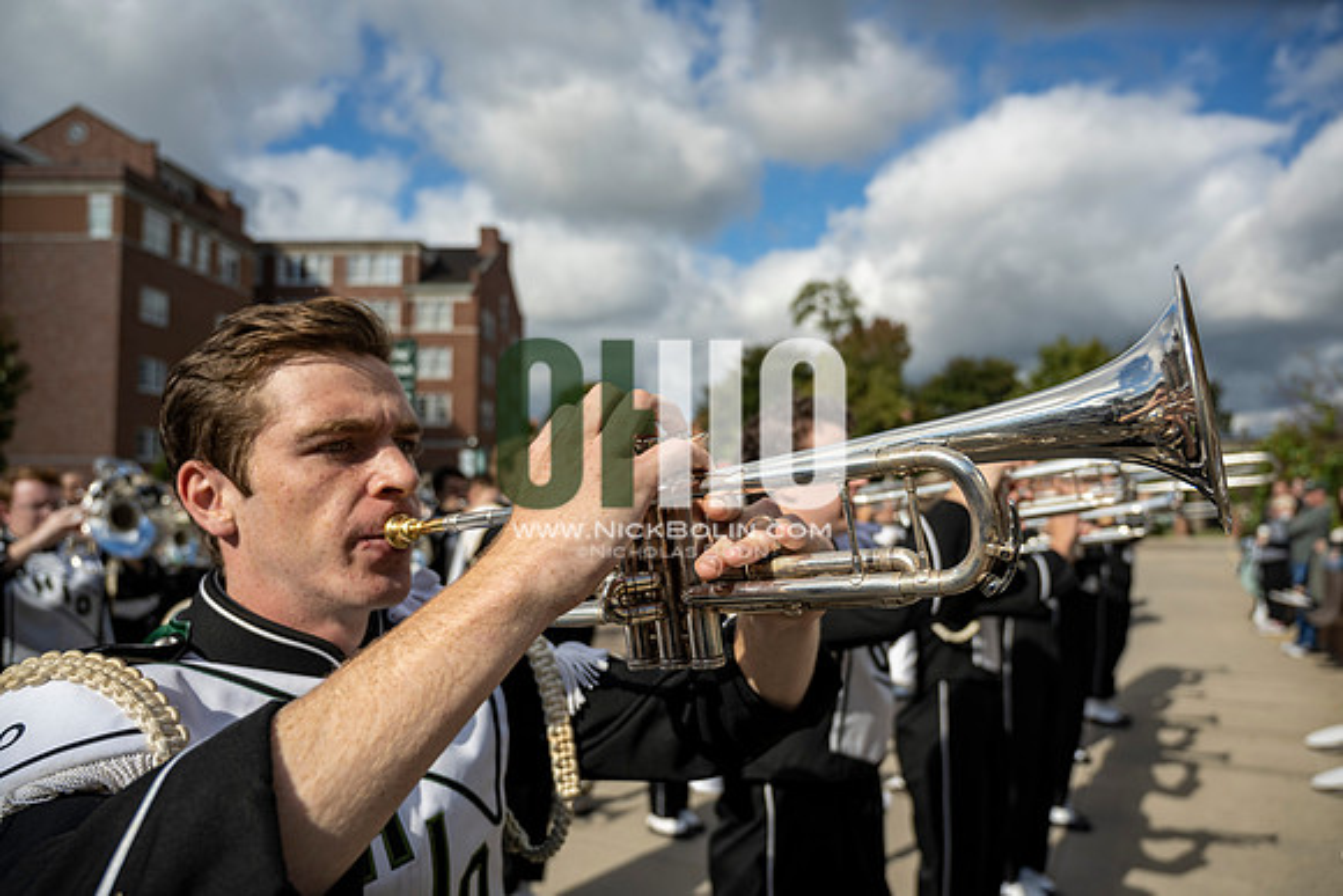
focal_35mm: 24
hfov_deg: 73.7
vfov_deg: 53.2
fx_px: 896
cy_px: 448
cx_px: 672
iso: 100
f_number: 4
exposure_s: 1/1000
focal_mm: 24
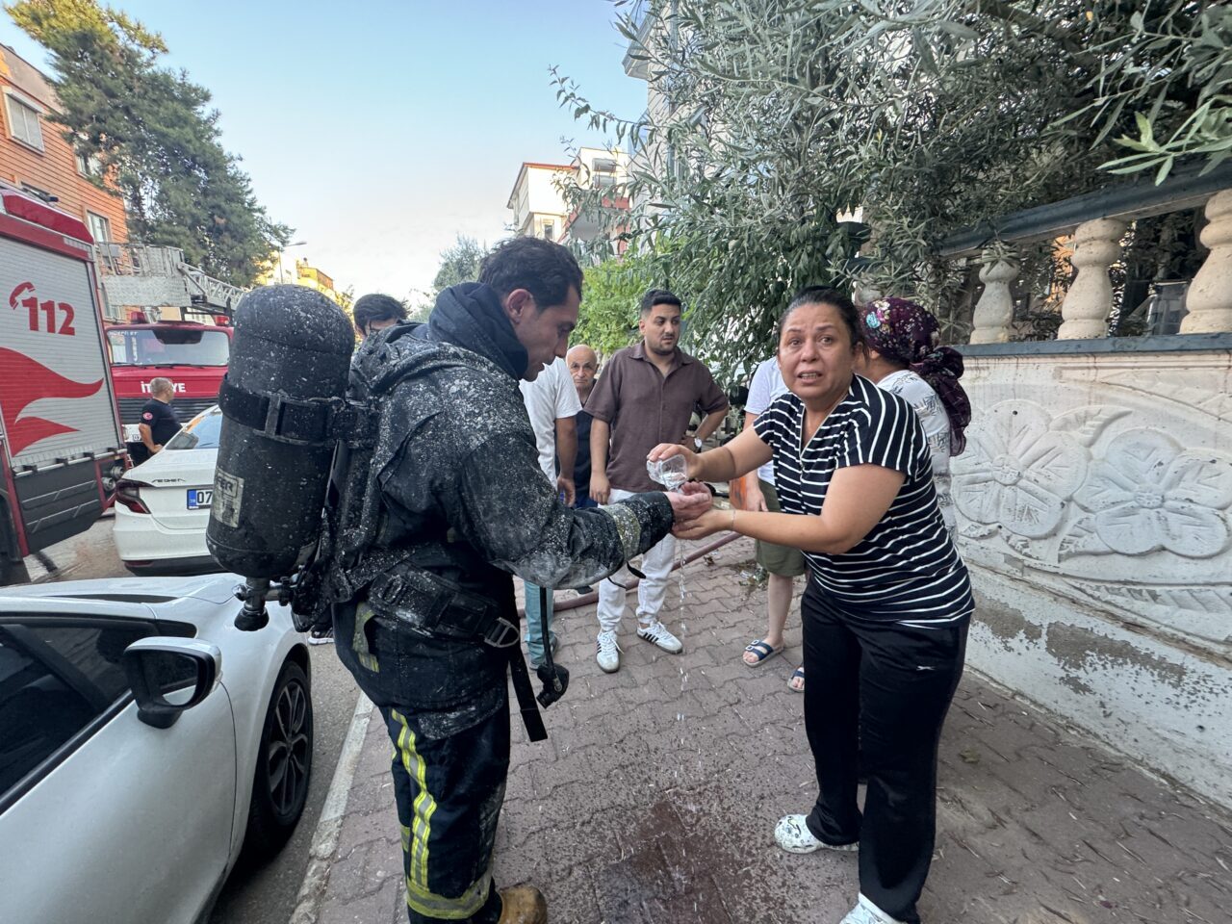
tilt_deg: -13.8
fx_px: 498
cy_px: 462
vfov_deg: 85.7
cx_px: 616
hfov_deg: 102.1
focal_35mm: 14
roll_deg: -3.1
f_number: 2.2
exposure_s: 1/99
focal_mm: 2.22
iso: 160
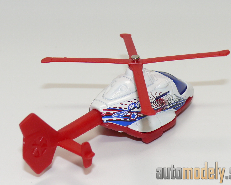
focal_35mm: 97
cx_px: 121
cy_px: 92
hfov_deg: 19.8
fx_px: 663
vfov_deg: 15.9
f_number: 4
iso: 100
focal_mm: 12.8
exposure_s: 1/30
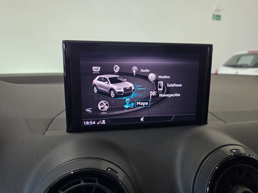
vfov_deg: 58.9
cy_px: 96
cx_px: 129
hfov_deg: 73.9
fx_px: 171
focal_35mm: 23
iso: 500
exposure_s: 1/40.8
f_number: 1.7
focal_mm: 6.3
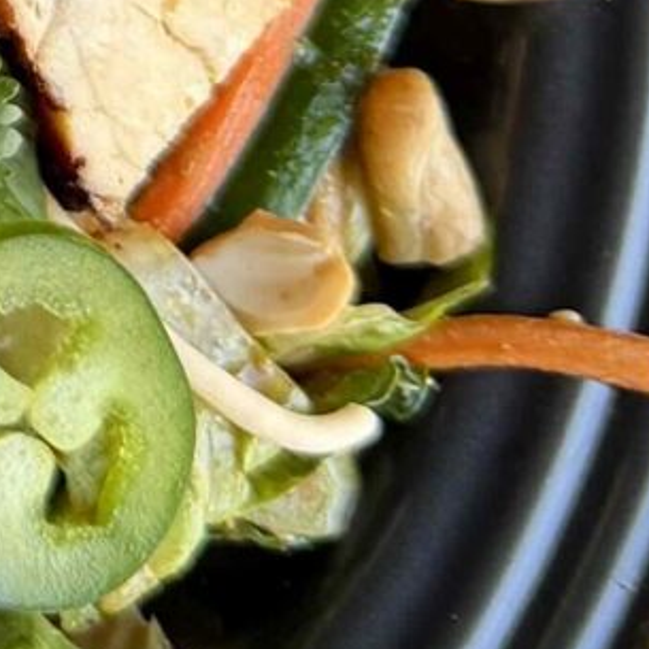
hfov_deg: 8.7
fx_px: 3776
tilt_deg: -72.9
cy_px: -700
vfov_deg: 9.2
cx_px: -1068
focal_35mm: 178
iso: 100
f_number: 1.78
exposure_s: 1/121
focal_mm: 6.76
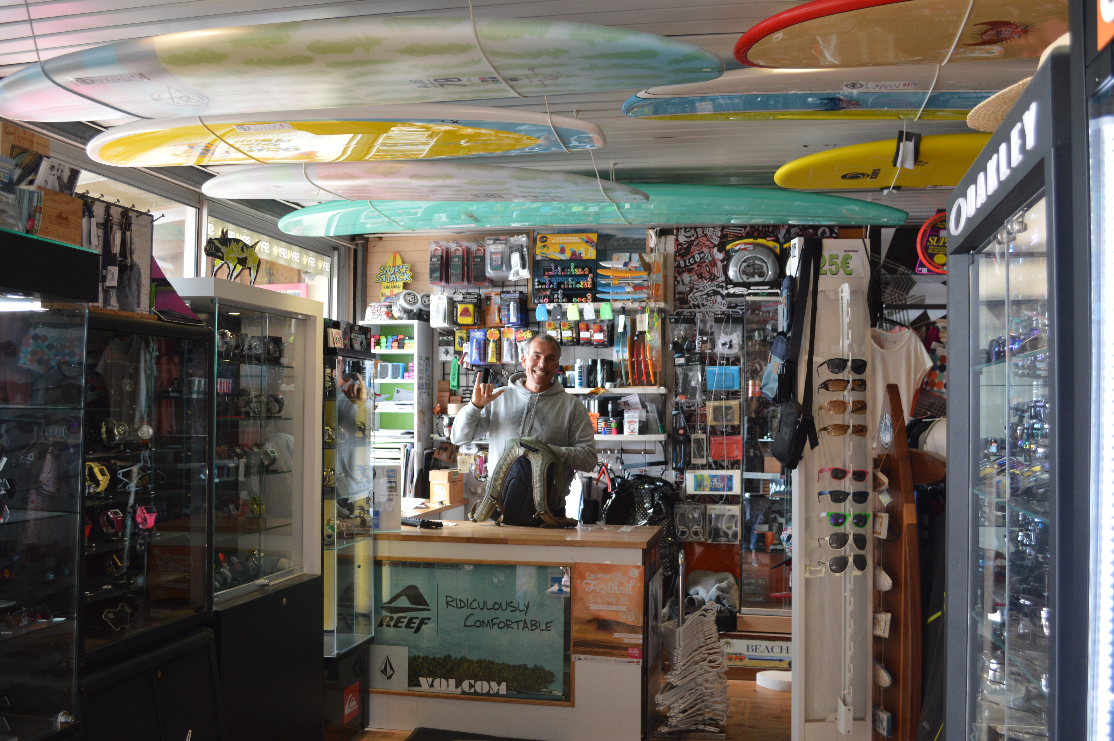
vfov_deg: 39.9
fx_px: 1020
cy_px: 370
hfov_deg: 57.3
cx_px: 557
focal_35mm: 33
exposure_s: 1/60
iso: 400
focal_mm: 22
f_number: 3.8
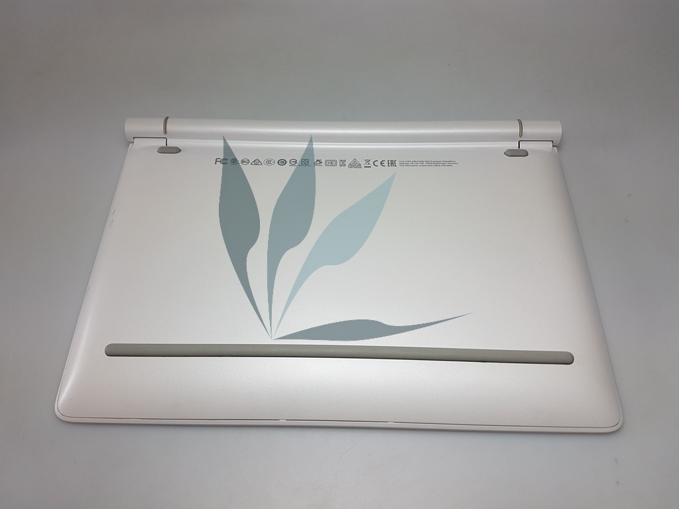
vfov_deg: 53.1
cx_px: 340
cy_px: 254
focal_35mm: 26
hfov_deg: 67.3
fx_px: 510
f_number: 1.7
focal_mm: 4.2
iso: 40
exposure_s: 1/132
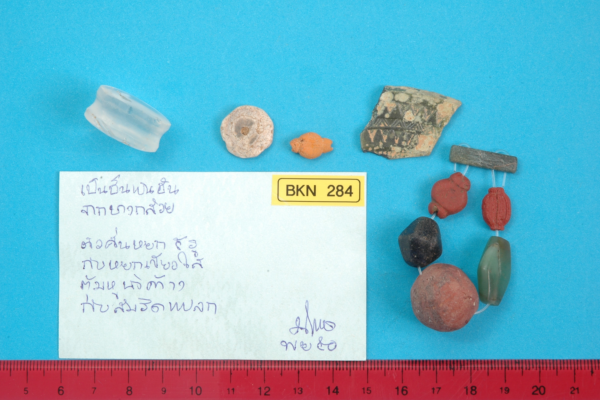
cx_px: 297
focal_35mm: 106
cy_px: 199
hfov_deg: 19.3
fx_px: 1767
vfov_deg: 12.9
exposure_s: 1/10
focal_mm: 70
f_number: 29
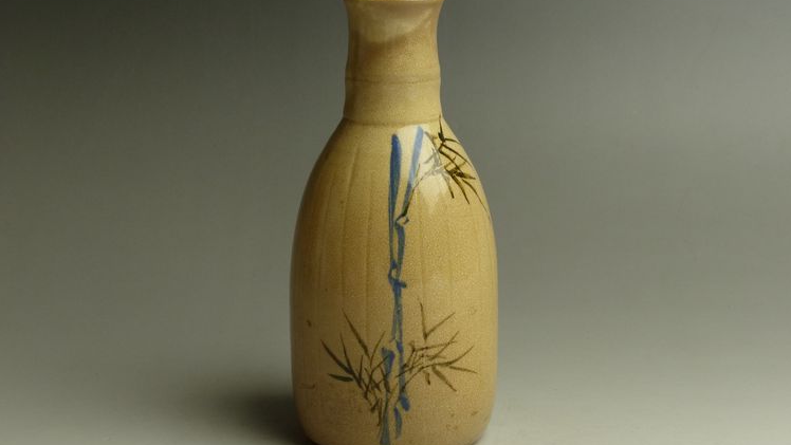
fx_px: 1720
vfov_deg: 14.7
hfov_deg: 25.9
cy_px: 214
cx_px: 396
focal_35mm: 82
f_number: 3.5
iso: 200
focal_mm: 13.5
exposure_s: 1/60
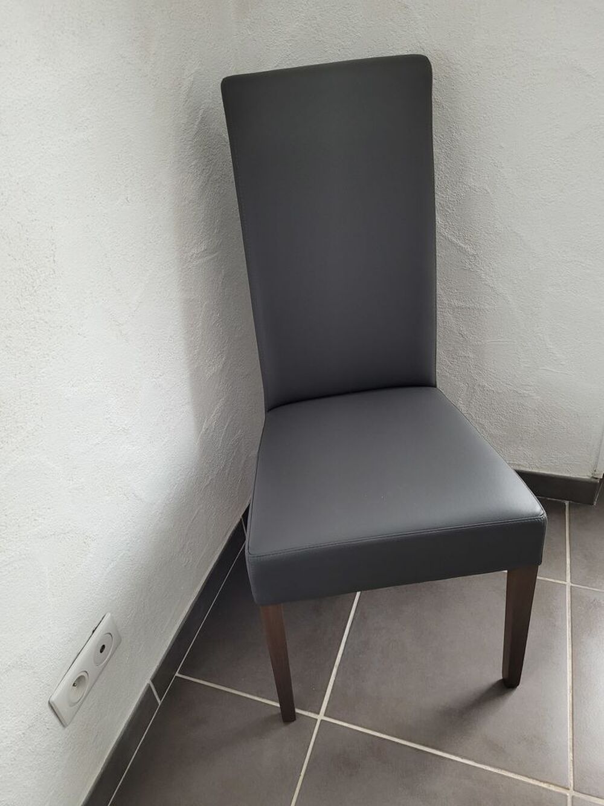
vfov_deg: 67.3
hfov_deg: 53.1
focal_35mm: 26
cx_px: 302
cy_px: 403
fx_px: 605
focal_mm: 5.4
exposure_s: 1/100
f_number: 1.8
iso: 320
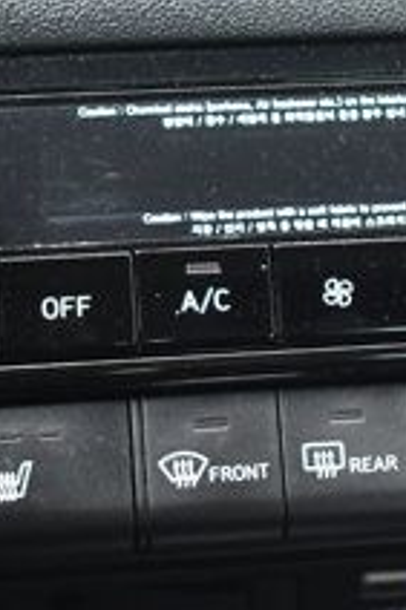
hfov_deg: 9.8
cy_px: 237
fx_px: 2355
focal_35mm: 139
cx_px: 389
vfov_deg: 14.8
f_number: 4.2
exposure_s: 1/125
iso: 1250
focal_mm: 31
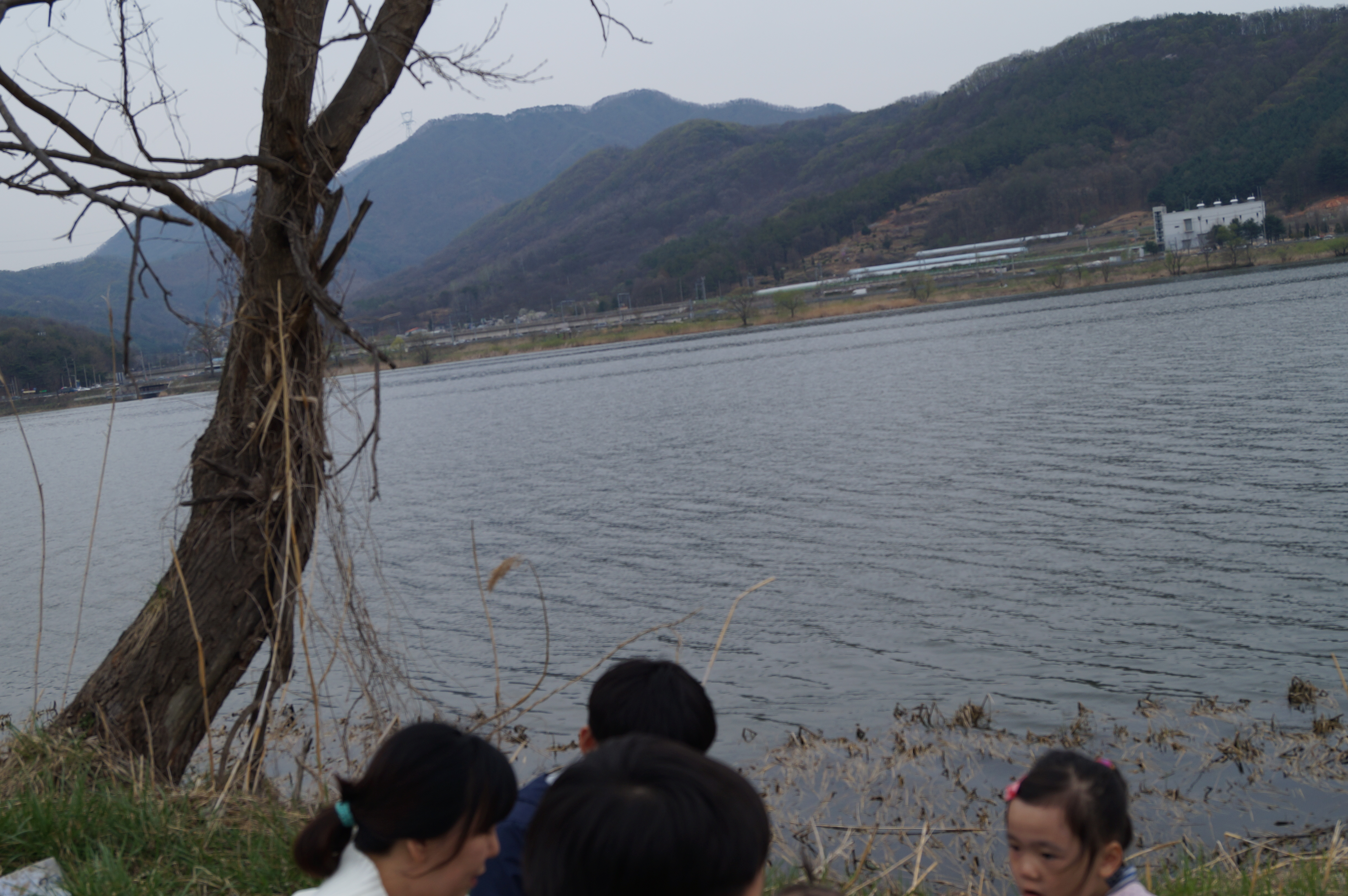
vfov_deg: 31.8
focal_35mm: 42
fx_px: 1571
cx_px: 674
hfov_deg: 46.4
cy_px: 448
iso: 100
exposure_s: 1/125
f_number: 6.3
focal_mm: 28
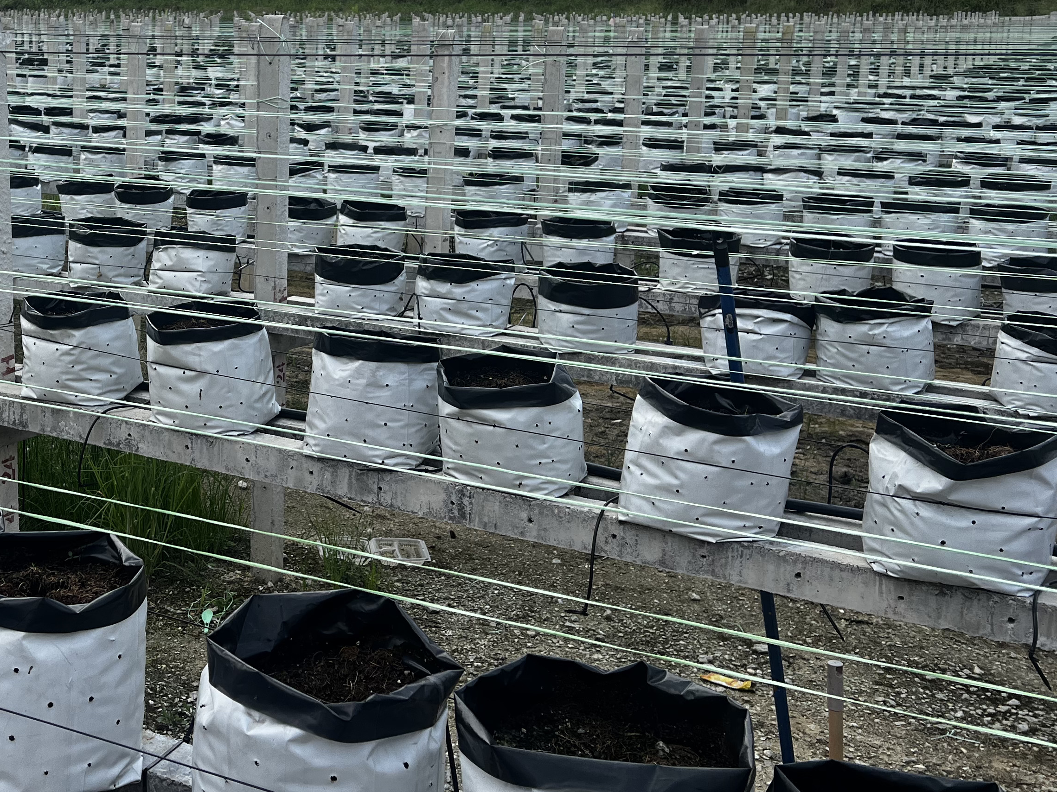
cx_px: 218
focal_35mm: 46
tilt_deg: -9.5
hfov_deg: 39.7
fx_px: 1405
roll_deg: -1.8
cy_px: 219
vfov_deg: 31.1
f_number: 1.5
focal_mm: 5.7
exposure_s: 1/2513
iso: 50
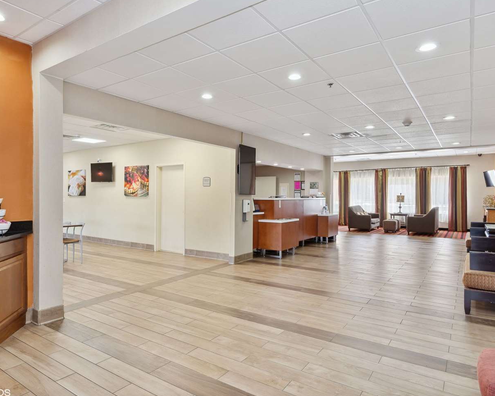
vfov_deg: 65.5
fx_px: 308
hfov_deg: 77.6
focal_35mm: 21
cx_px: 241
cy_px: 194
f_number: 8
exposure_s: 1/6
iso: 100
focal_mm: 12
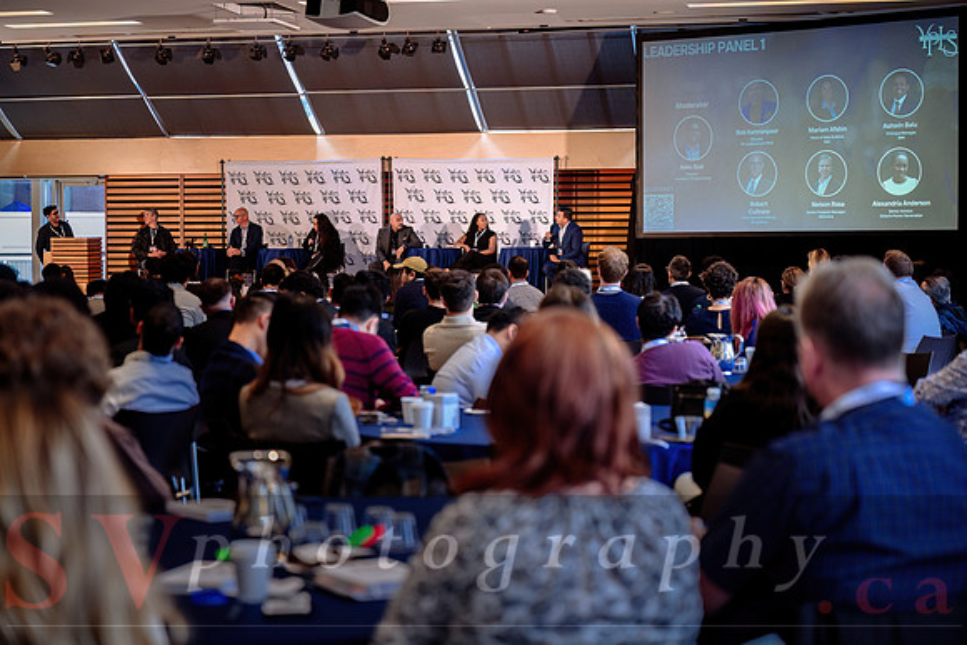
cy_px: 322
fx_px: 1919
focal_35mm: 71
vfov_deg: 19.1
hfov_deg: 28.3
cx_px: 489
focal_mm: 70
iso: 640
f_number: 2.8
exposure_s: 1/160
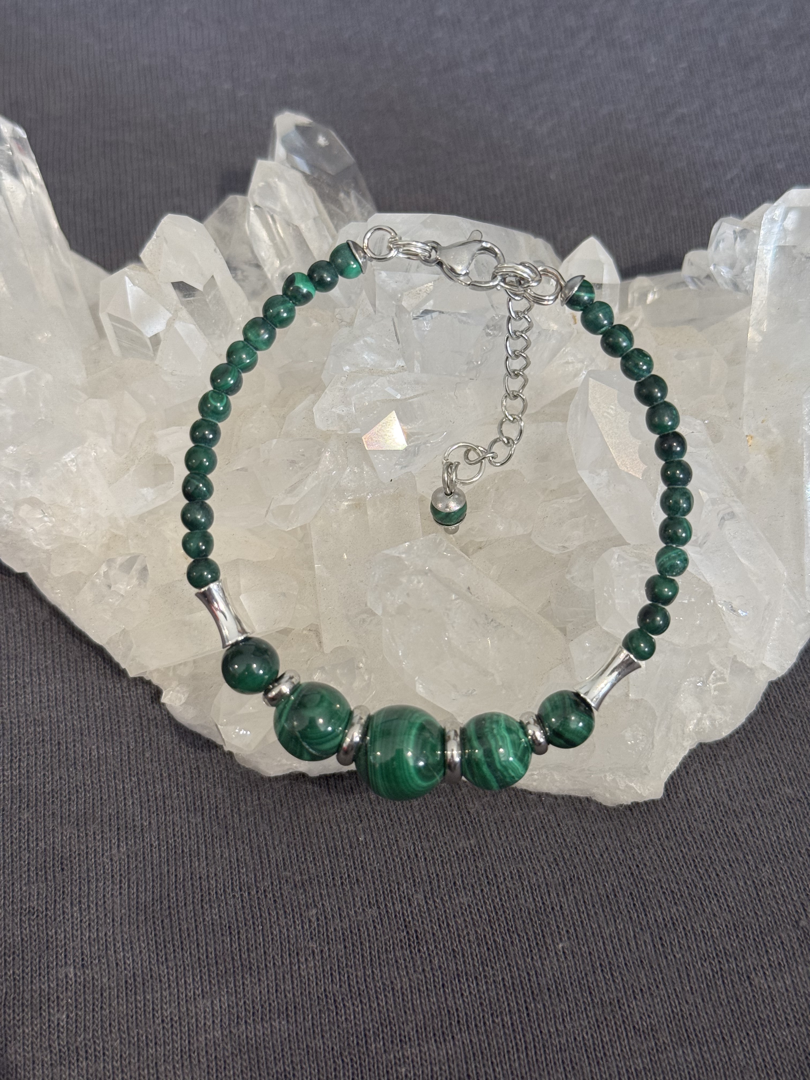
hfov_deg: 30.3
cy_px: 540
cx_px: 405
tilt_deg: -57.0
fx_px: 1498
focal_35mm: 48
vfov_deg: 39.7
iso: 125
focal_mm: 6.76
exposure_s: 1/60
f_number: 1.78
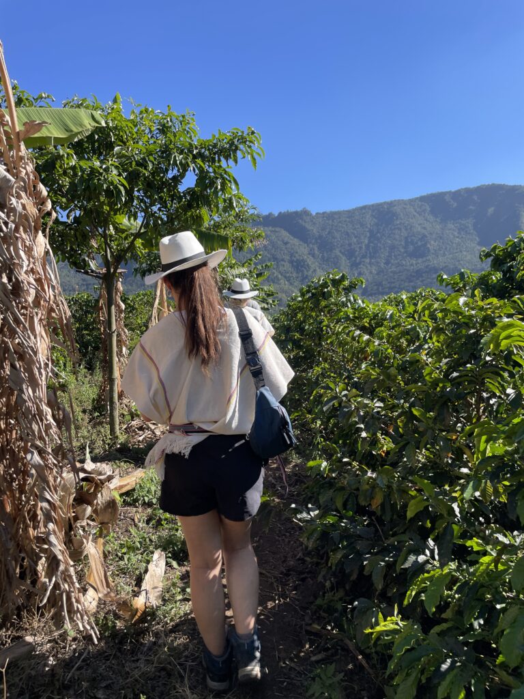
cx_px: 262
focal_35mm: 26
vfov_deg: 67.3
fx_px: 525
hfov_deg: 53.1
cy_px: 350
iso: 32
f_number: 1.6
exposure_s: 1/1511
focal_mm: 4.2
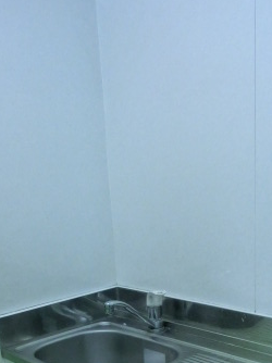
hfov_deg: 31.5
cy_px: 323
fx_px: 483
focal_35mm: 46
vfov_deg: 38.6
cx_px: 137
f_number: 3
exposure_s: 1/60
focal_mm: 4.24
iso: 640
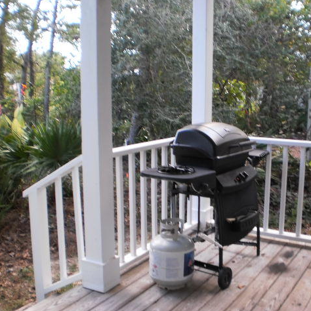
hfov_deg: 38.7
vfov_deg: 39.2
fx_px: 437
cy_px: 156
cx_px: 209
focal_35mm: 43
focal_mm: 6.3
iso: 100
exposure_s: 1/60
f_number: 3.1
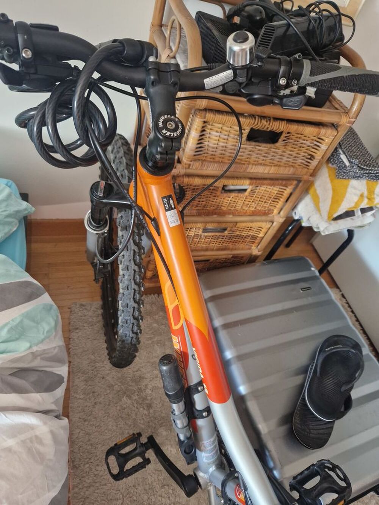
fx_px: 336
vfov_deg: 73.9
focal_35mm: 23
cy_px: 252
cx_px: 190
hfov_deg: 58.9
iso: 400
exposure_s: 1/100
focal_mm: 5.4
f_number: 1.8
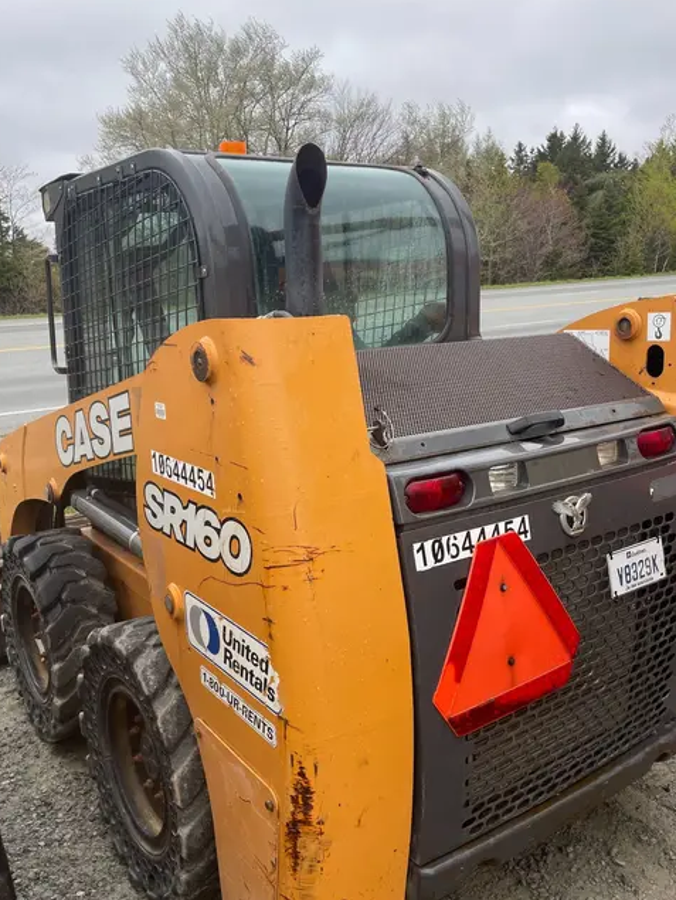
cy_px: 481
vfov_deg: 59.9
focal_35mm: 30
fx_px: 780
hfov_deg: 46.8
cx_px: 340
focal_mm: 4.2
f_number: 1.6
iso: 32
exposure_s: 1/316
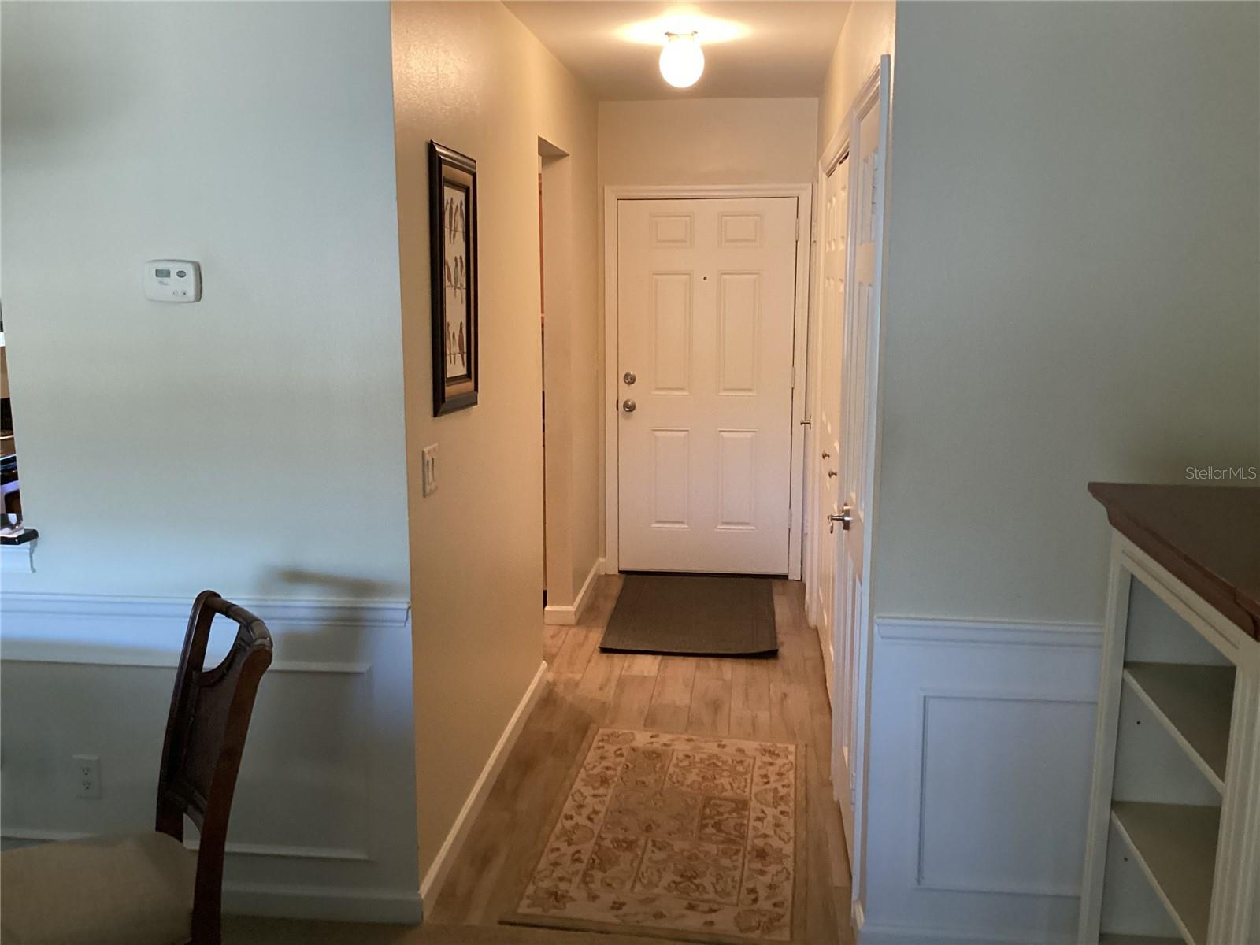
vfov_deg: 45.4
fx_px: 1128
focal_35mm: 31
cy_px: 472
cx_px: 630
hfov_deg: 58.4
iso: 400
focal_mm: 3.3
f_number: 2.4
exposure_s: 1/60
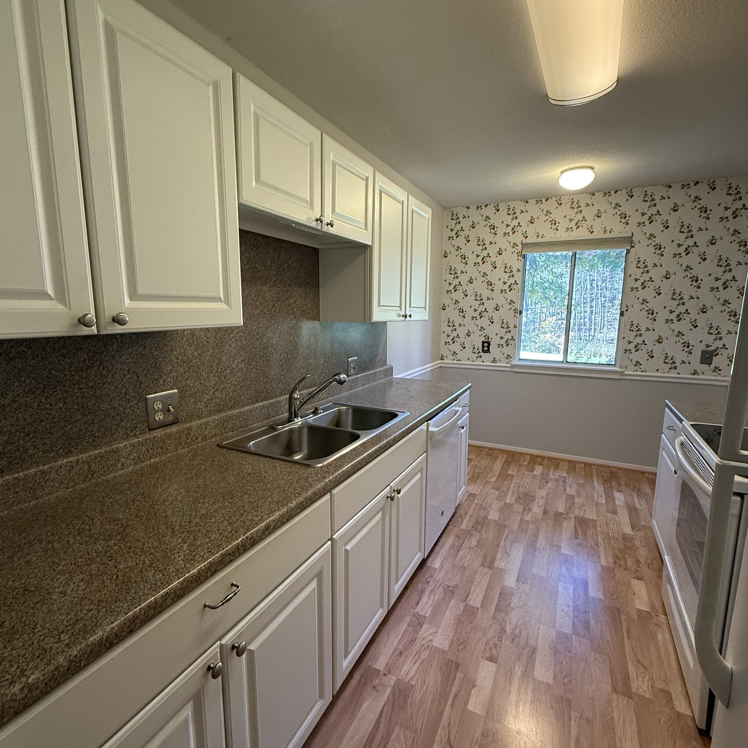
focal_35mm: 17
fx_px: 416
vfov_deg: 84.0
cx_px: 365
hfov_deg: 84.0
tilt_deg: -8.7
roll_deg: +0.3
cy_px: 377
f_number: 2.2
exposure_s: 1/60
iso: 320
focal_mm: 2.22
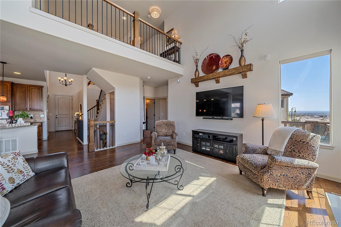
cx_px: 170
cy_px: 114
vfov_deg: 90.0
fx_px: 114
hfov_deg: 112.6
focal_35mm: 12
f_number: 7.1
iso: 100
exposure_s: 1/30
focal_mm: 12
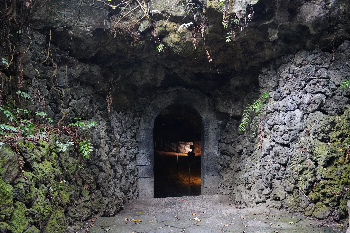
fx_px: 340
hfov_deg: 54.4
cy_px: 116
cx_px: 175
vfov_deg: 37.9
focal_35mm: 35
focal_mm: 35
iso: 6400
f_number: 3.5
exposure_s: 1/100
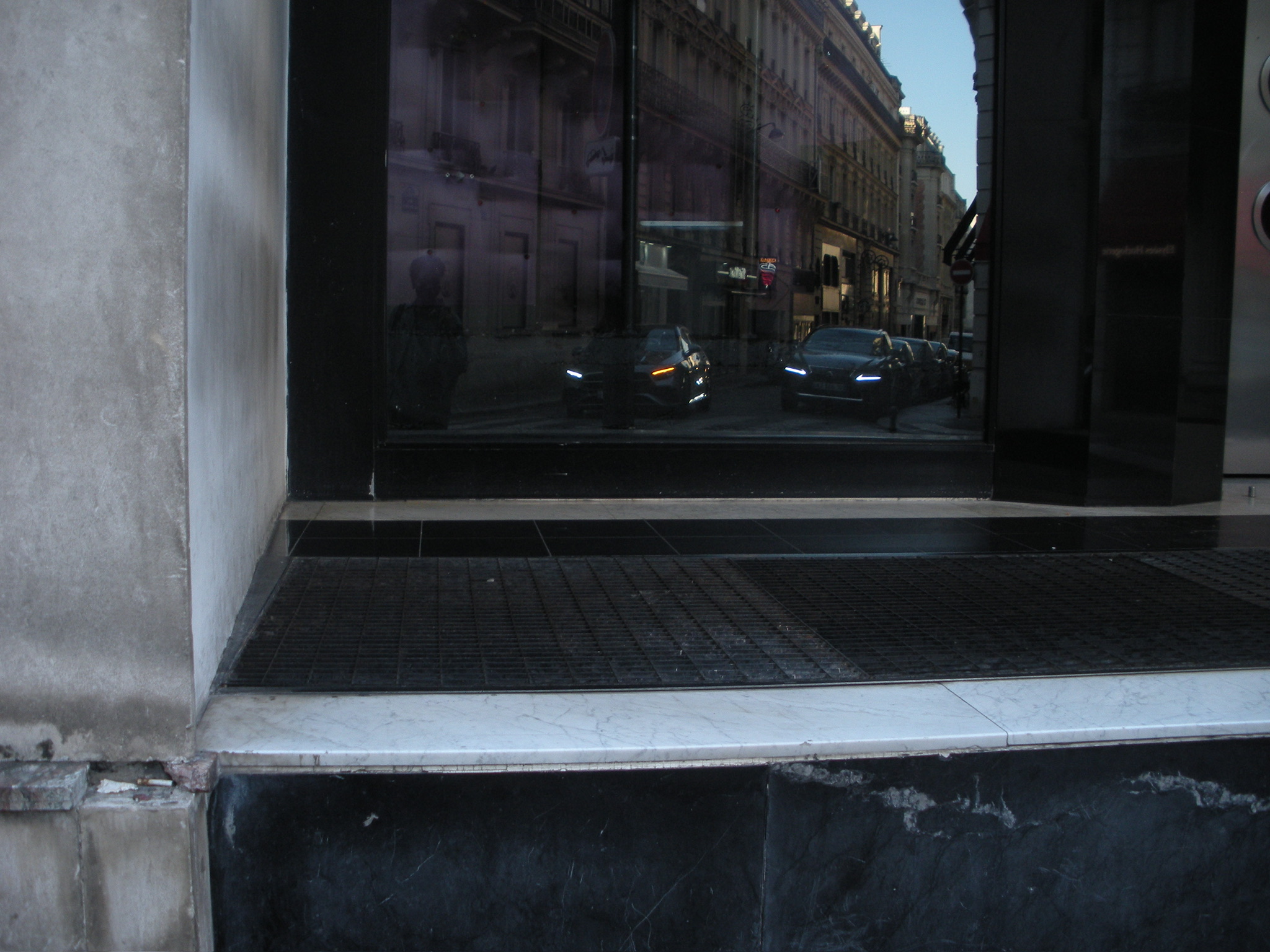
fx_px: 1321
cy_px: 476
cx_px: 635
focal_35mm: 36
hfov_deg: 51.4
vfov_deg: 39.7
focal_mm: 6.3
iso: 116
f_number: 3.5
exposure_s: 1/62.6
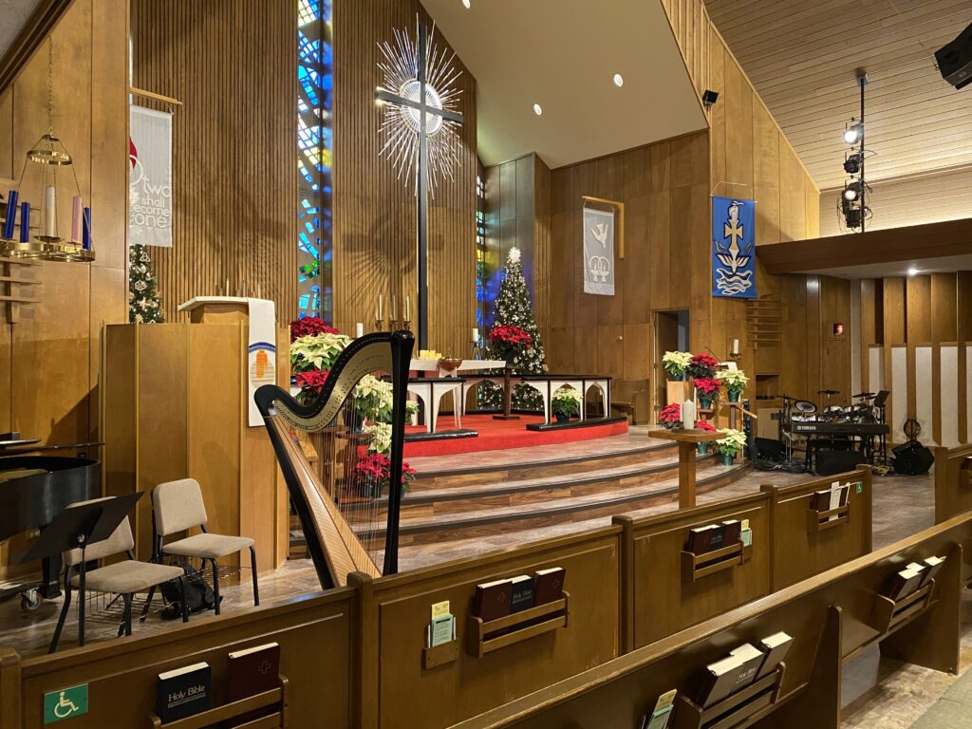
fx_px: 730
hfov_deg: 67.3
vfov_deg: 53.1
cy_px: 364
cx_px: 486
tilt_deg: +0.4
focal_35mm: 26
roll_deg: +0.0
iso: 400
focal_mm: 4.25
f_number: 1.8
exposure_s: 1/40
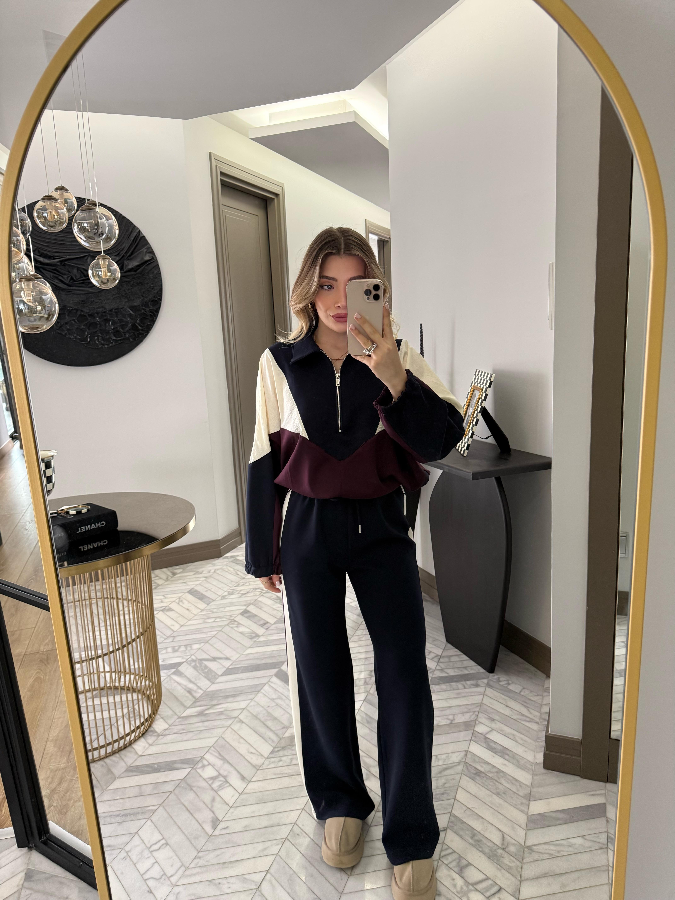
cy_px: 450
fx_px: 624
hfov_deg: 56.8
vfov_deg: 71.6
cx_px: 338
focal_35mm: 24
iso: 250
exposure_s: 1/50
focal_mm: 6.76
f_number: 1.78
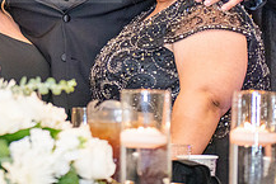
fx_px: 1435
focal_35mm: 187
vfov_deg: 7.3
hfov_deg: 10.9
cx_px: 14
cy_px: -27
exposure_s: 1/160
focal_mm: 70
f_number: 2.8
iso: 1600
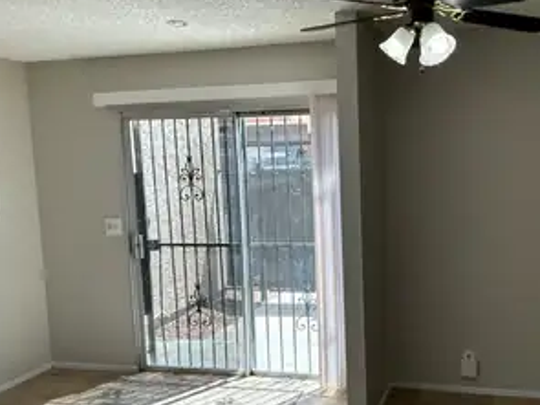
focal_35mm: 38
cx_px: 351
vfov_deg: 37.6
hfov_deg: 48.3
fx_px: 593
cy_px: 240
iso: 40
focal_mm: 3
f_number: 1.8
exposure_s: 1/240
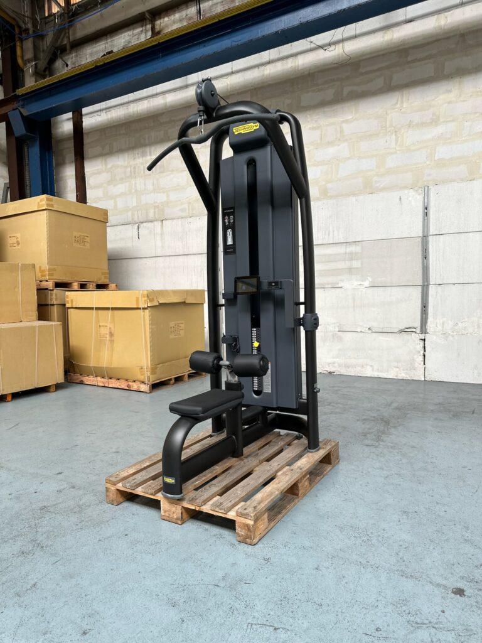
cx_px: 241
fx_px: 446
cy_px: 322
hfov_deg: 56.8
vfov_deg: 71.6
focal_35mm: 24
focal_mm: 6.86
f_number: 1.78
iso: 100
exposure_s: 1/100
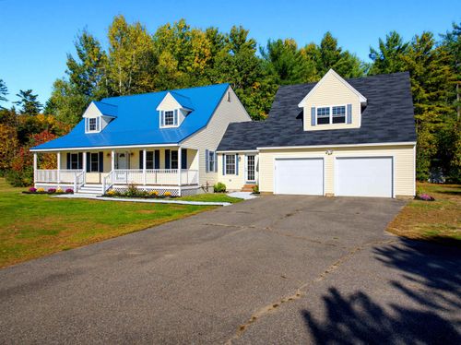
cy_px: 172
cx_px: 230
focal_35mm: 24
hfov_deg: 71.6
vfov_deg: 56.7
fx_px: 319
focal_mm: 12.3
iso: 150
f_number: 2.8
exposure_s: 1/3200
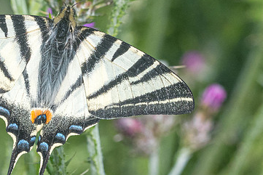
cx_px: 40
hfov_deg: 3.8
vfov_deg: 2.5
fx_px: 3954
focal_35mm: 541
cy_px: 103
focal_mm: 150
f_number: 16
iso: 800
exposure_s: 1/800
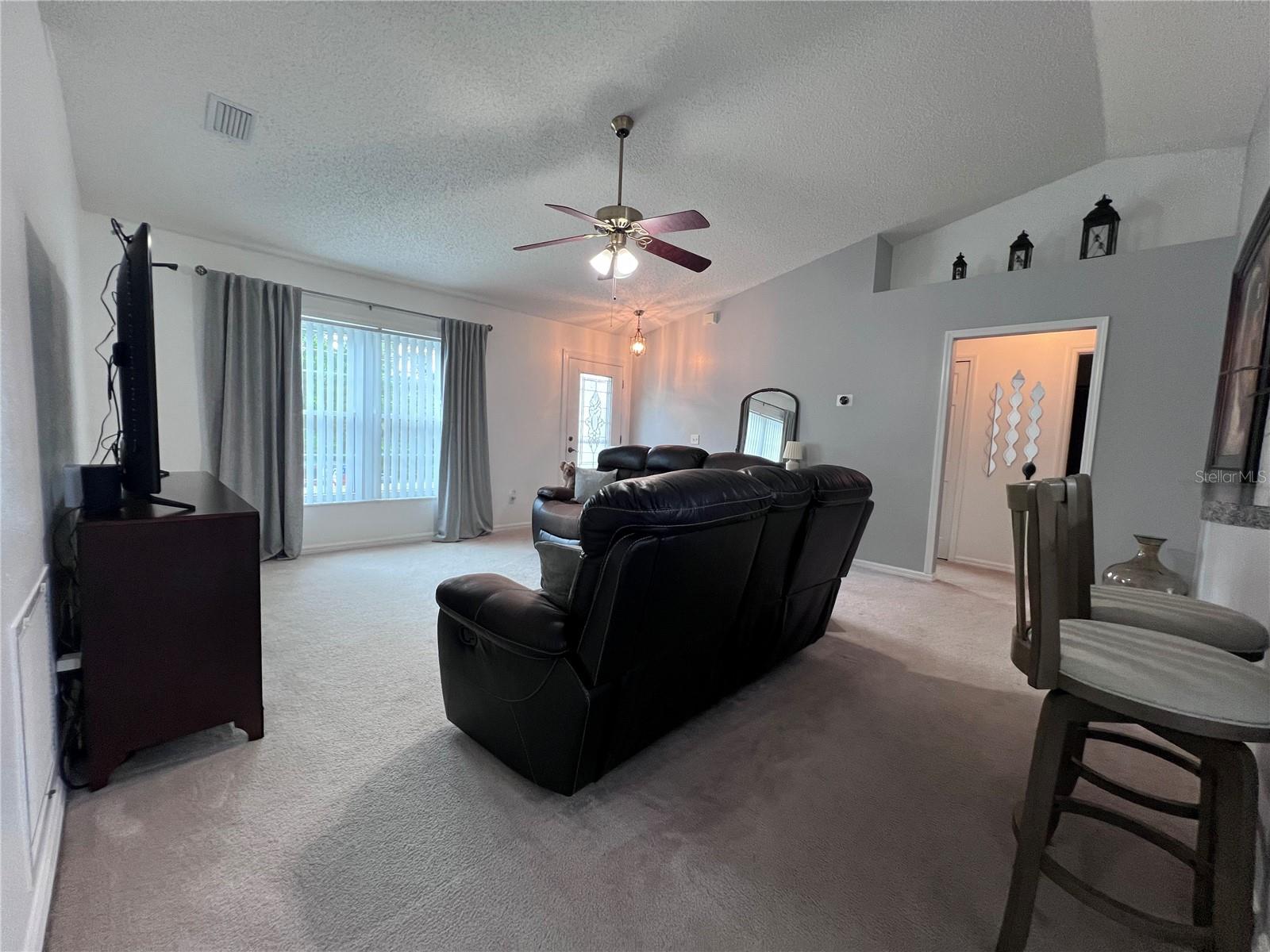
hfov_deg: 106.2
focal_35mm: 13
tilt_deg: -5.8
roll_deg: -2.4
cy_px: 476
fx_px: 477
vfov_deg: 89.9
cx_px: 635
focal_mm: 1.57
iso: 200
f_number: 1.8
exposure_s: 1/120
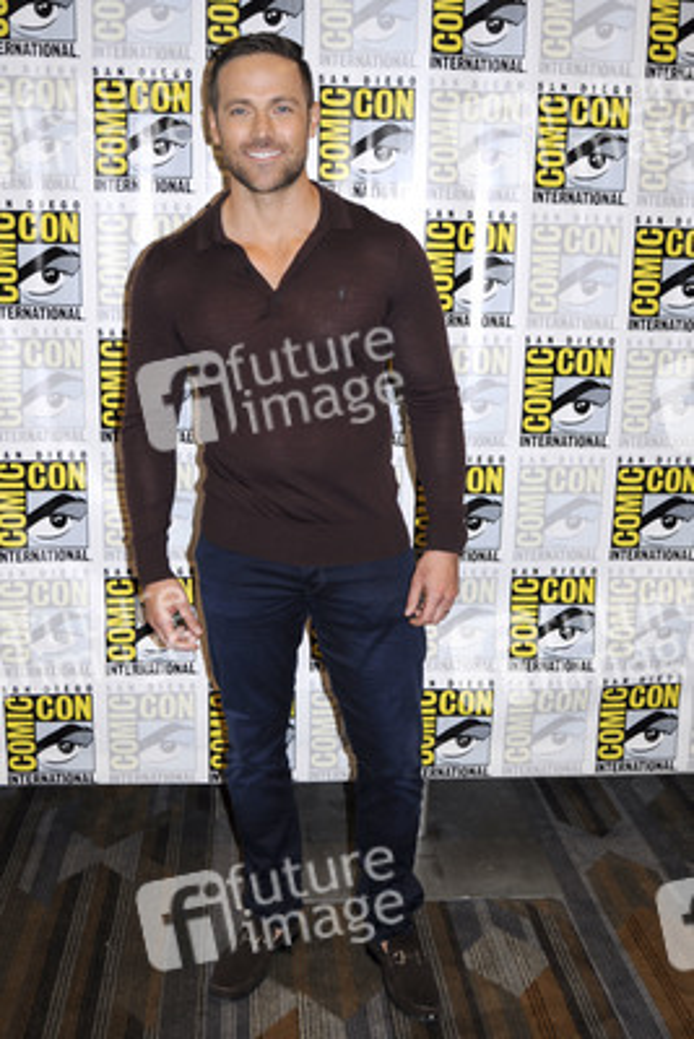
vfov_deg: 53.1
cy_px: 520
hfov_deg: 36.9
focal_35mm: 36
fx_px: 1040
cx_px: 347
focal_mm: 24
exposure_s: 1/60
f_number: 3.5
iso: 200
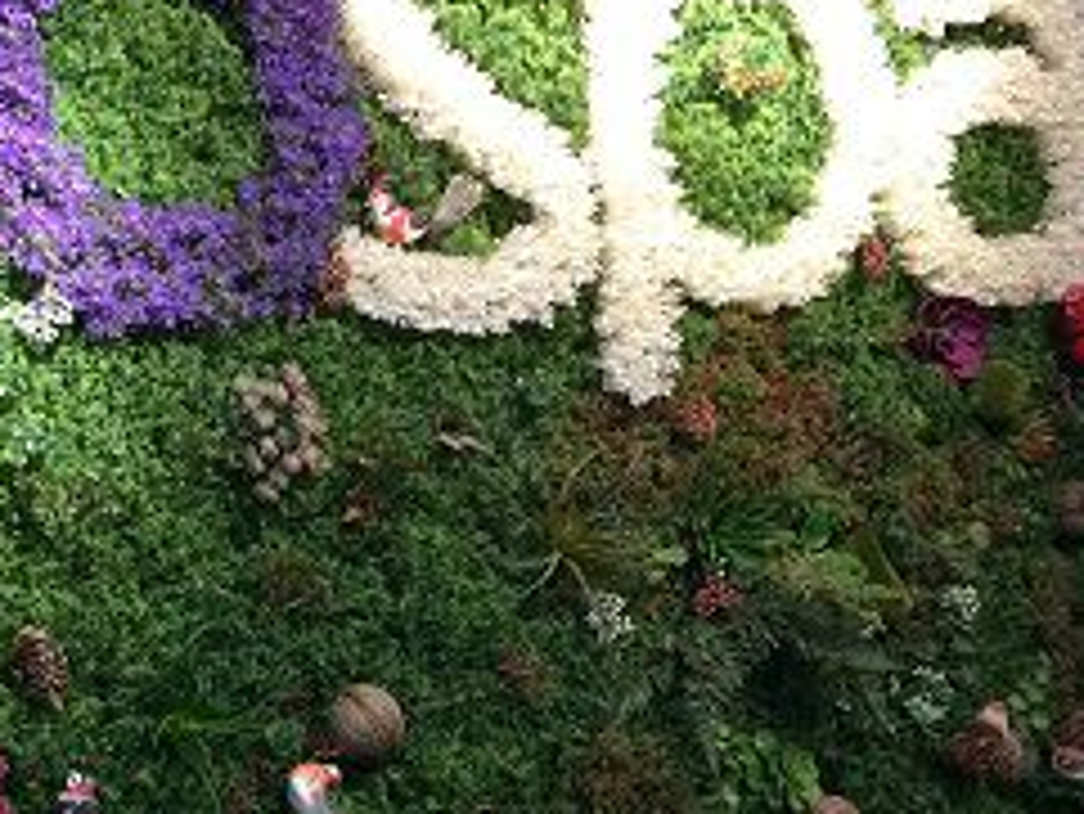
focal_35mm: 59
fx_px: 1849
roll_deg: +2.3
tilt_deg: +2.1
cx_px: 234
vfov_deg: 24.8
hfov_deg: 31.9
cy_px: 495
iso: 50
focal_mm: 4.15
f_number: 2.2
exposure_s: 1/17
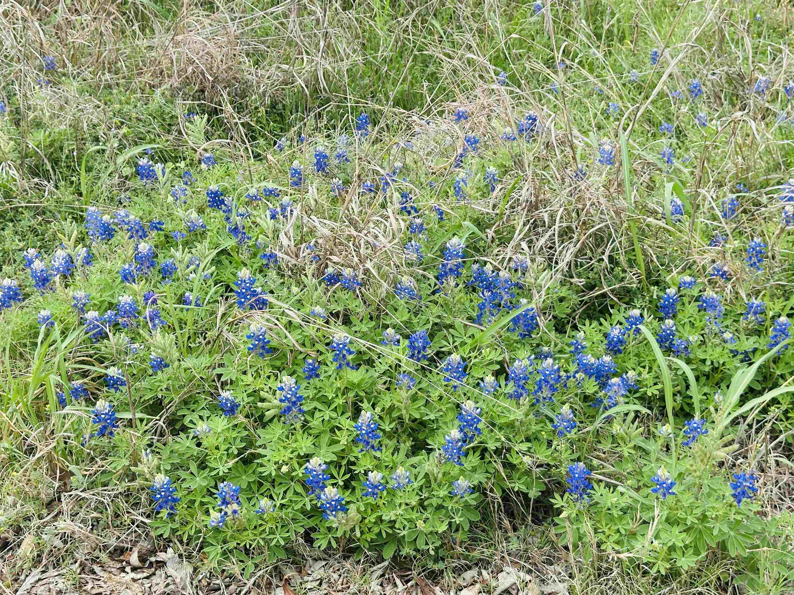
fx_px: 1101
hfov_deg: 39.7
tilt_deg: -25.4
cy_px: 298
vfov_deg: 30.3
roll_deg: +0.4
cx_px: 397
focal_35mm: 48
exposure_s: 1/1272
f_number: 1.78
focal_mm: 6.86
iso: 64
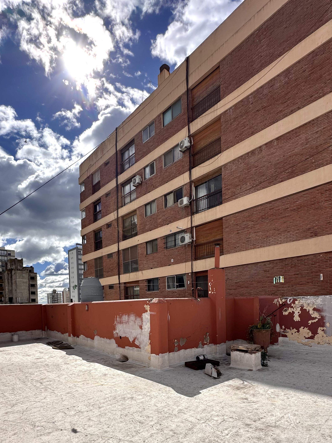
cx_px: 156
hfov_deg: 65.9
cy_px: 311
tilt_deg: +0.4
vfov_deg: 77.8
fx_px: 256
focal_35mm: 20
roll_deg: +0.2
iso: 40
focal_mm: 2.22
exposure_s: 1/3509
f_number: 2.2
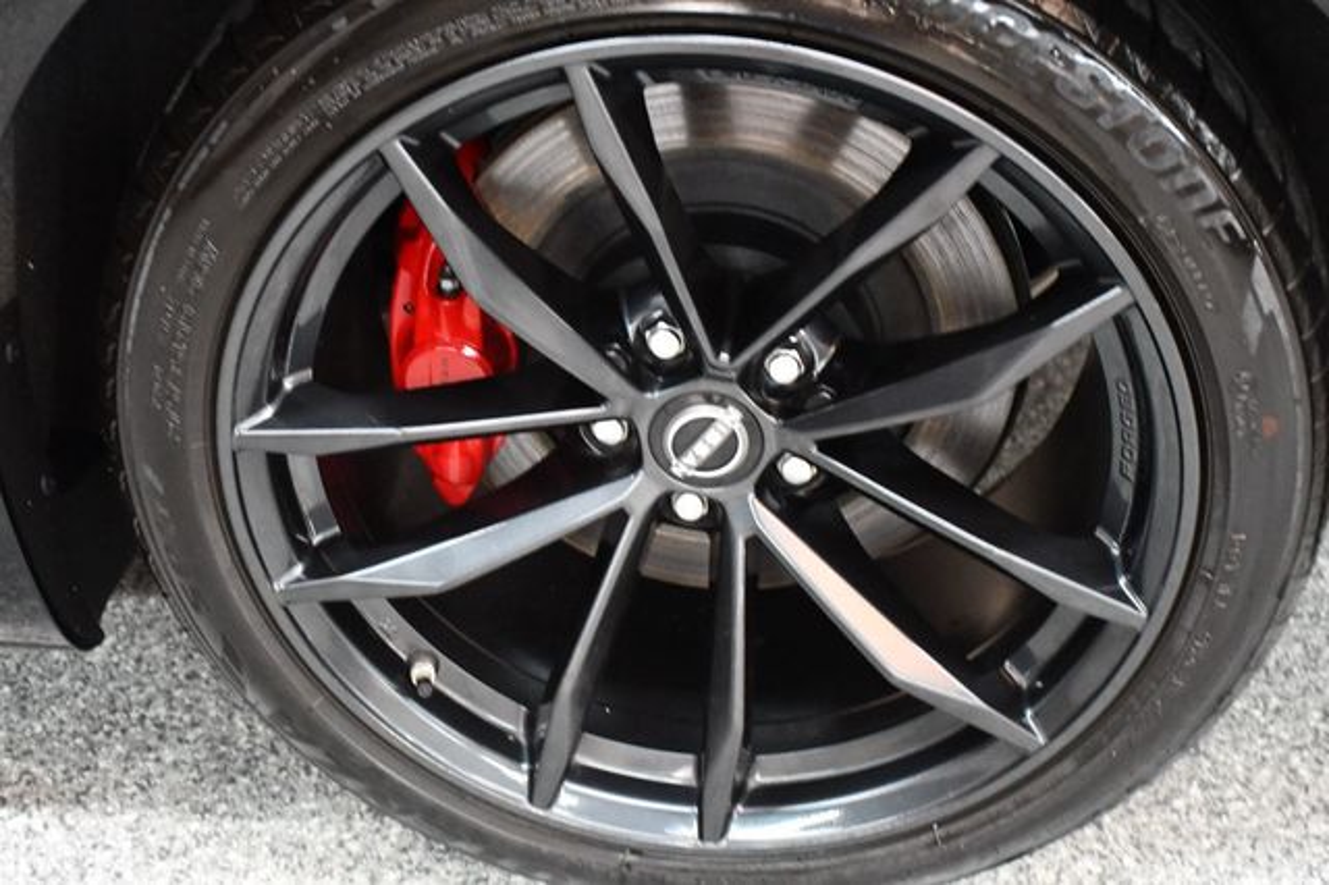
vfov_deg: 21.5
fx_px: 2324
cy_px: 442
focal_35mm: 63
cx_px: 664
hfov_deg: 31.9
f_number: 4.5
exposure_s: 1/60
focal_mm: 42
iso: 7200
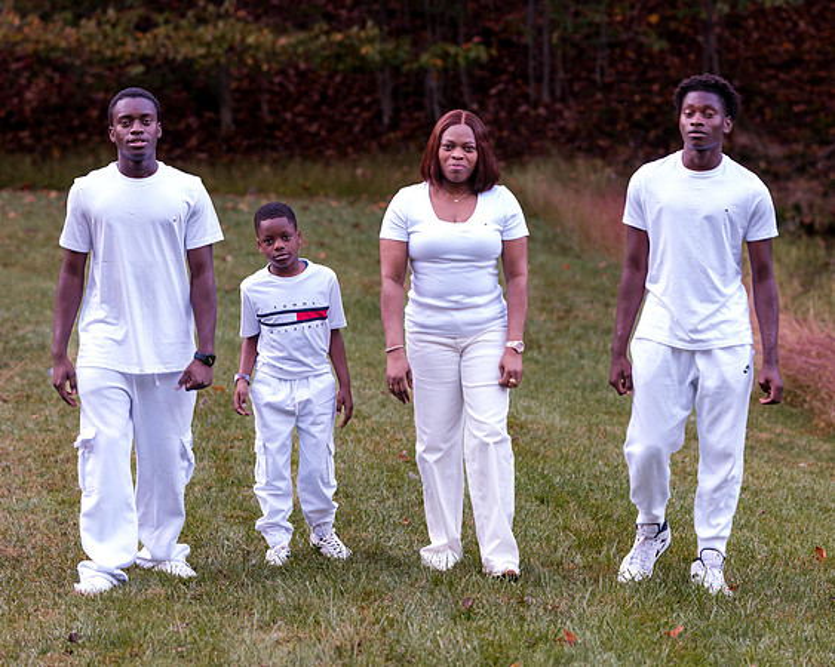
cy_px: 347
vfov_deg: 10.6
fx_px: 3604
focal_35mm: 146
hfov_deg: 13.2
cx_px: 444
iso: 160
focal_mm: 85
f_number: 2.5
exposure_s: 1/80
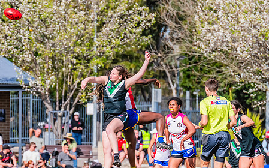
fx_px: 5055
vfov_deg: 1.9
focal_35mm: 690
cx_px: 116
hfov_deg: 3.0
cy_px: 127
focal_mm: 420
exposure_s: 1/1600
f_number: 11
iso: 800
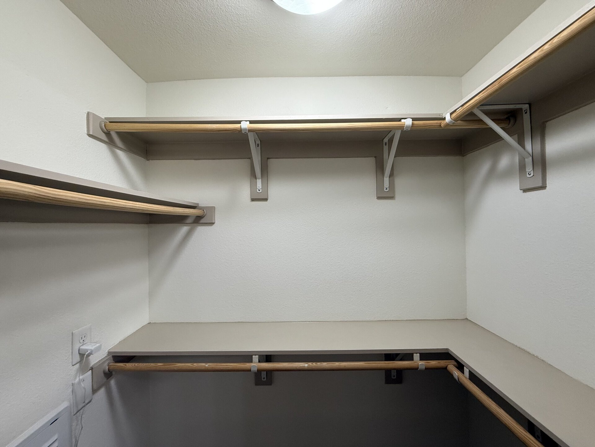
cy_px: 224
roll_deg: +0.8
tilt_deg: +0.9
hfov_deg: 102.1
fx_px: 241
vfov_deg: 85.7
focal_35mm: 14
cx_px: 298
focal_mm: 2.22
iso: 200
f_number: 2.2
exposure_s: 1/120
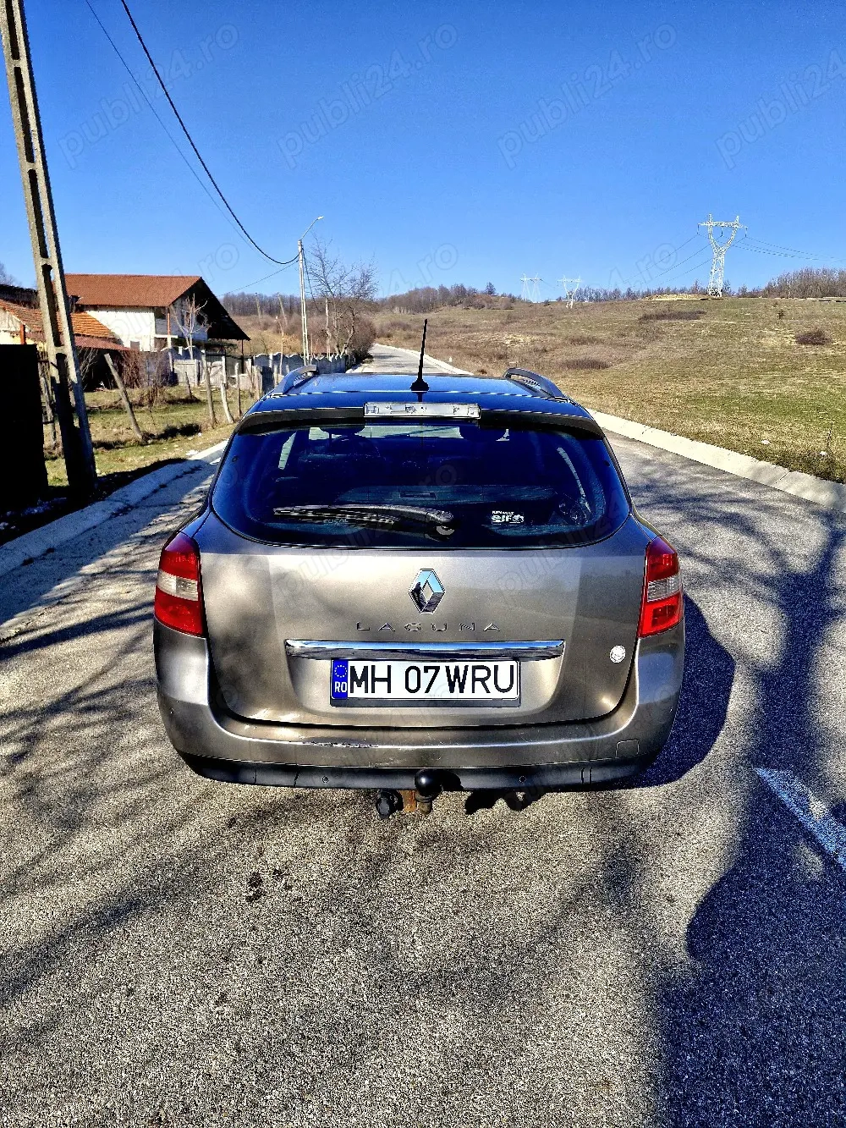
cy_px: 564
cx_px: 423
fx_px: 749
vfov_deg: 73.9
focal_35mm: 23
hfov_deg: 58.9
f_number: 1.8
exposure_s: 1/1429
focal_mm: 5.54
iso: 50
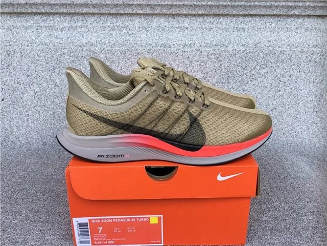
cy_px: 123
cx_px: 164
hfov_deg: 58.4
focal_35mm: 31
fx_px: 293
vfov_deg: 45.4
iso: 25
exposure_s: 1/337
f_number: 2.4
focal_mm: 3.3
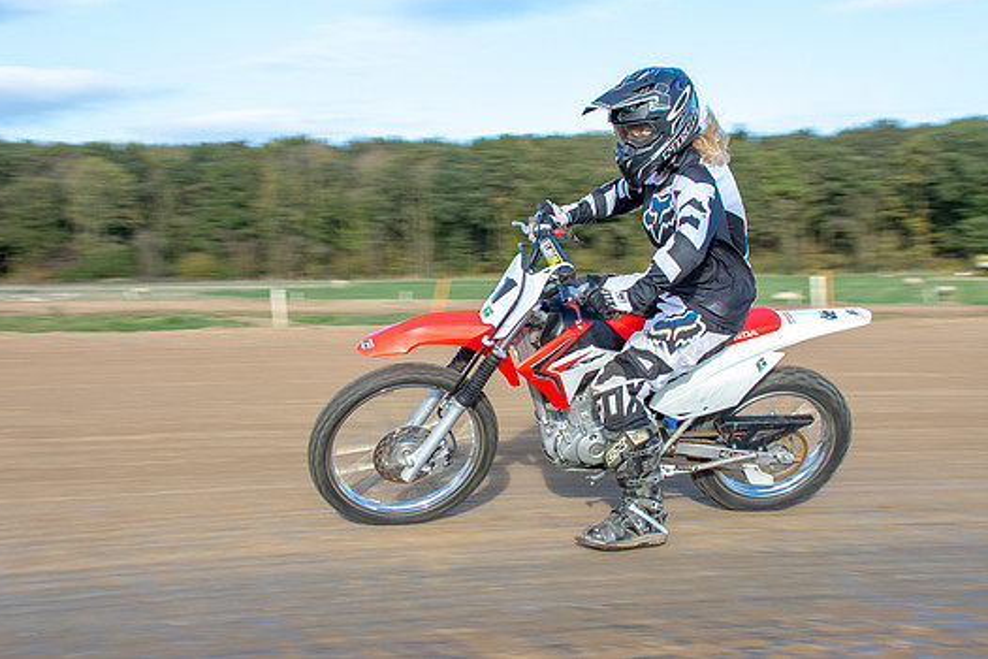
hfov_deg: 37.5
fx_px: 1454
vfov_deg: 25.5
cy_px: 297
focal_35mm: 53
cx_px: 486
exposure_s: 1/250
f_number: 6.3
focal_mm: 32
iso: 200
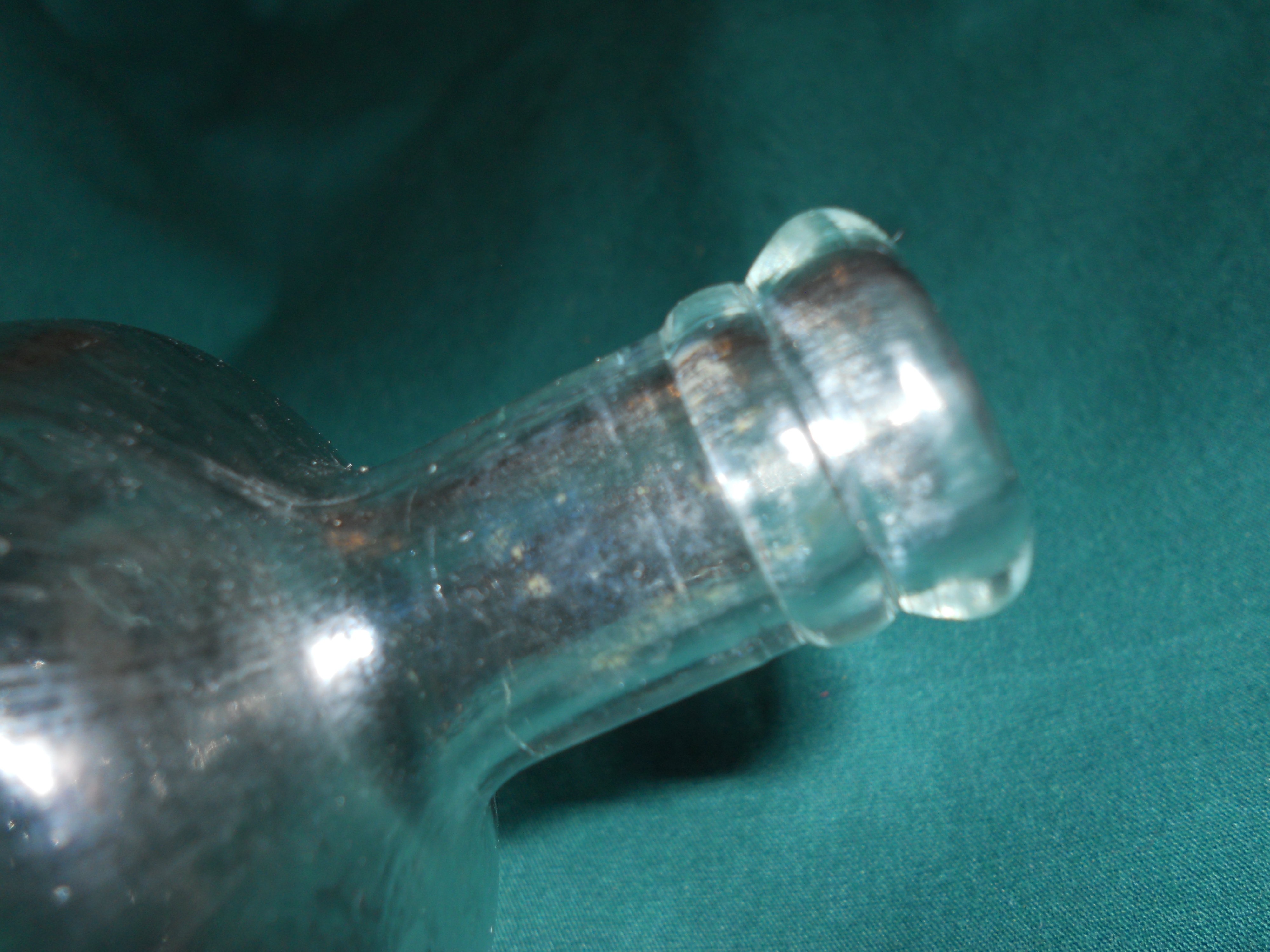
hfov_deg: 56.8
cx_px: 635
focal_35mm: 32
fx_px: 1174
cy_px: 476
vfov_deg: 44.2
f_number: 8.8
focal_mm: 5.8
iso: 80
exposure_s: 1/25
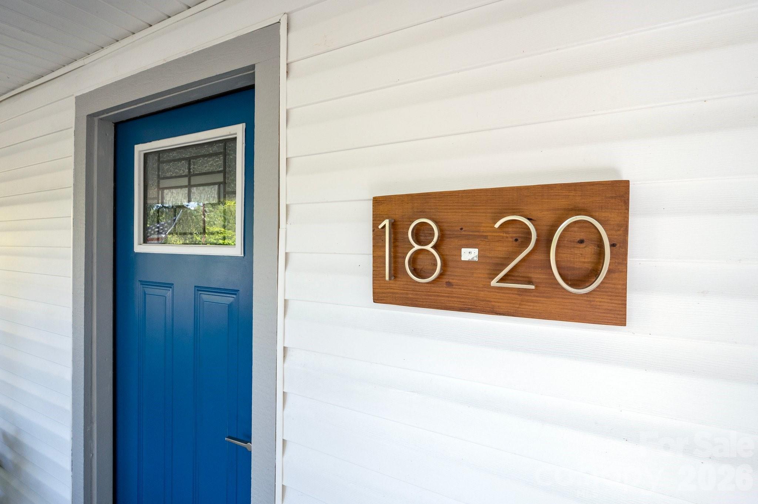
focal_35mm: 16
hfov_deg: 95.0
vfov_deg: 72.0
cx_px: 379
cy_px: 252
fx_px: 347
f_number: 8
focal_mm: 16.5
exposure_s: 1/200
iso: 1600
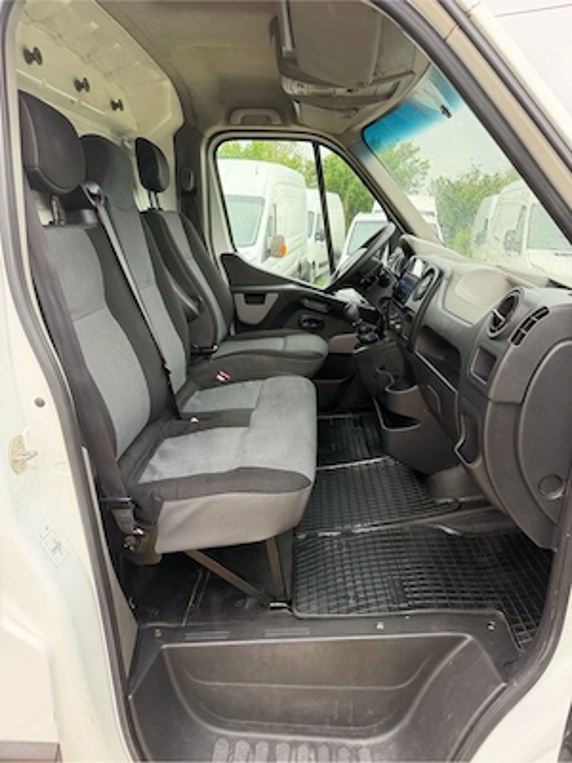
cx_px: 286
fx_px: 529
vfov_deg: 71.6
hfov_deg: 56.8
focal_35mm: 24
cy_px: 382
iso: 200
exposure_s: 1/121
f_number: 1.78
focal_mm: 6.76
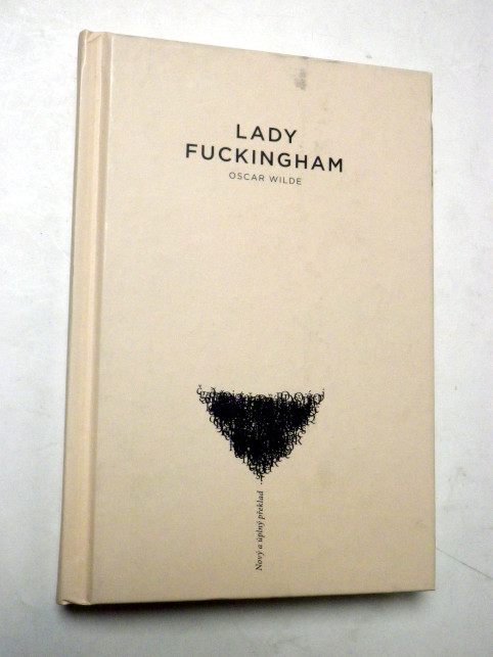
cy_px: 328
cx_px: 246
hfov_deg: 35.1
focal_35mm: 41
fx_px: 779
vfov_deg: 45.8
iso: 400
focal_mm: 7.3
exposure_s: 1/50
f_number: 3.9
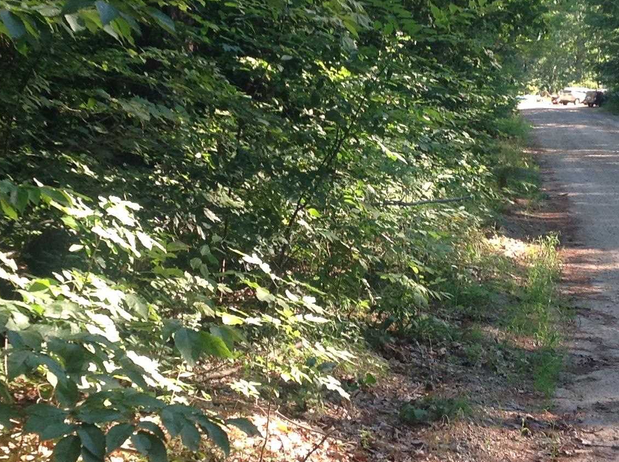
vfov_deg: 18.3
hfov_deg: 24.4
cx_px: 297
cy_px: 152
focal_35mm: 80
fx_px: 1428
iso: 64
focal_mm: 4.28
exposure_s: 1/120
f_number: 2.4
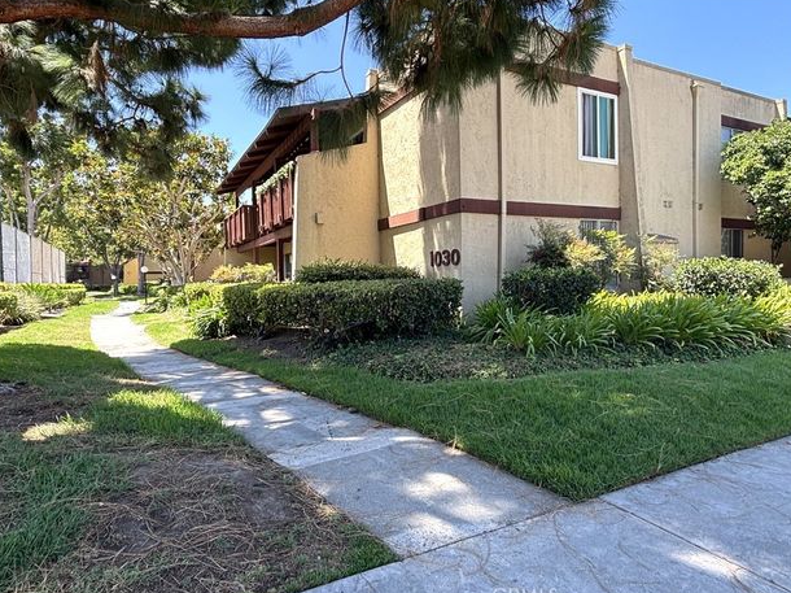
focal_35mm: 21
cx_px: 389
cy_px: 296
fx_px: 480
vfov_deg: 63.4
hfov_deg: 79.0
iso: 25
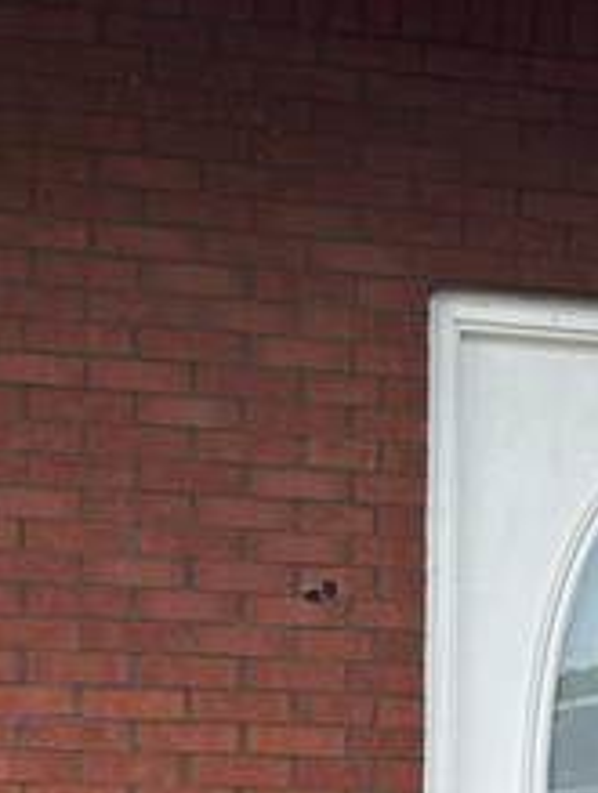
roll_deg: -2.7
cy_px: 855
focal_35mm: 105
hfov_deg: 12.9
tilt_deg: -3.2
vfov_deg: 18.1
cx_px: 1040
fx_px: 2412
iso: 80
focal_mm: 6.86
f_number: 1.78
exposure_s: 1/810
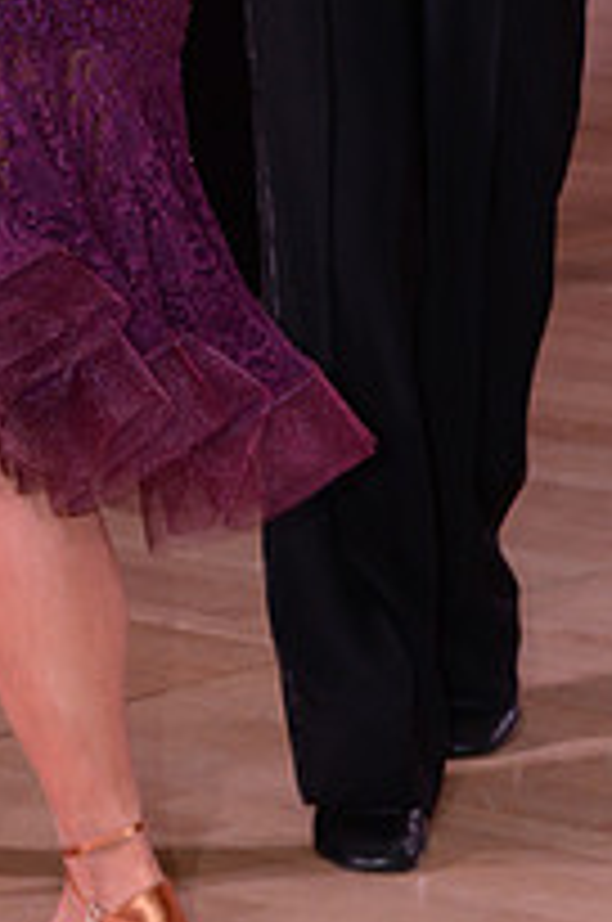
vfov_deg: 6.9
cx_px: 241
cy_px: -184
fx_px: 7599
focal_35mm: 297
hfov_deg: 4.6
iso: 1600
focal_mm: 105
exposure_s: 1/250
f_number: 6.3
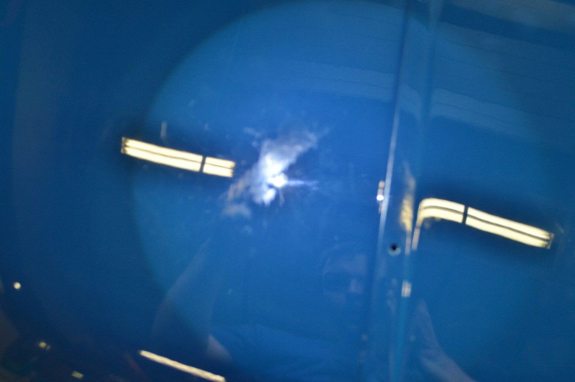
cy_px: 191
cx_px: 288
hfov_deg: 46.4
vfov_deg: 31.8
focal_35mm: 42
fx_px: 670
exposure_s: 1/80
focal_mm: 28
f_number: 4.5
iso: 400
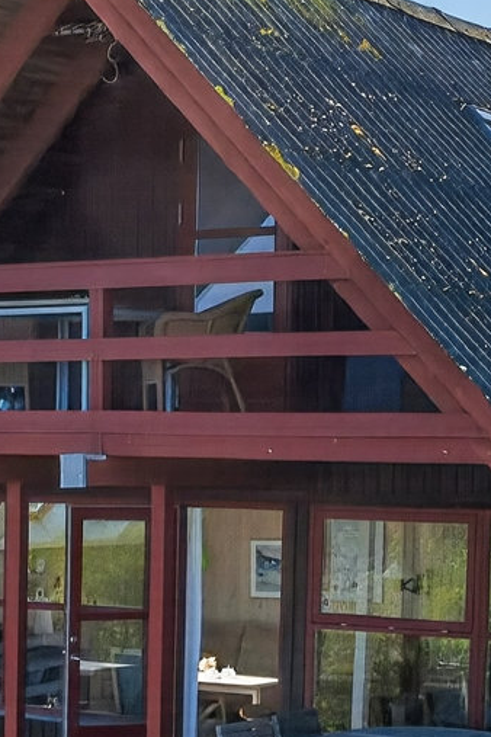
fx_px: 2168
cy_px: 637
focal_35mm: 106
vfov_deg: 19.0
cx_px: 39
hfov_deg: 12.8
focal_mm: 21
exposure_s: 1/320
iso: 400
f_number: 7.1
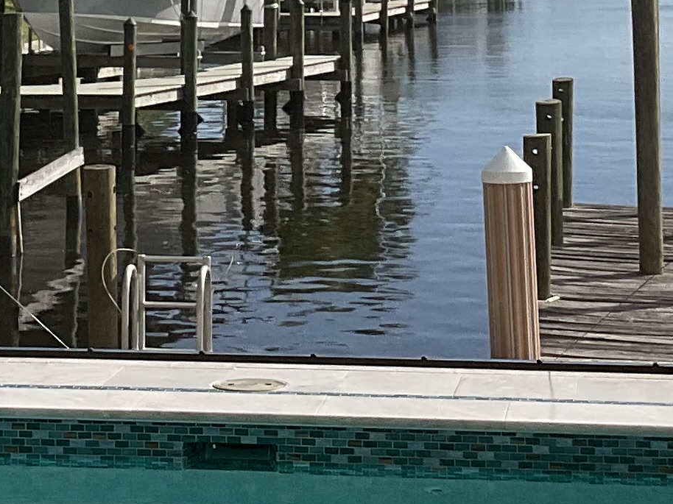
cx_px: 278
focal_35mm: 128
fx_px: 2488
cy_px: -188
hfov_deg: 15.4
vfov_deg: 11.2
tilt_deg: +1.1
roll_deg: +0.9
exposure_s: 1/1144
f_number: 1.8
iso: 16
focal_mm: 3
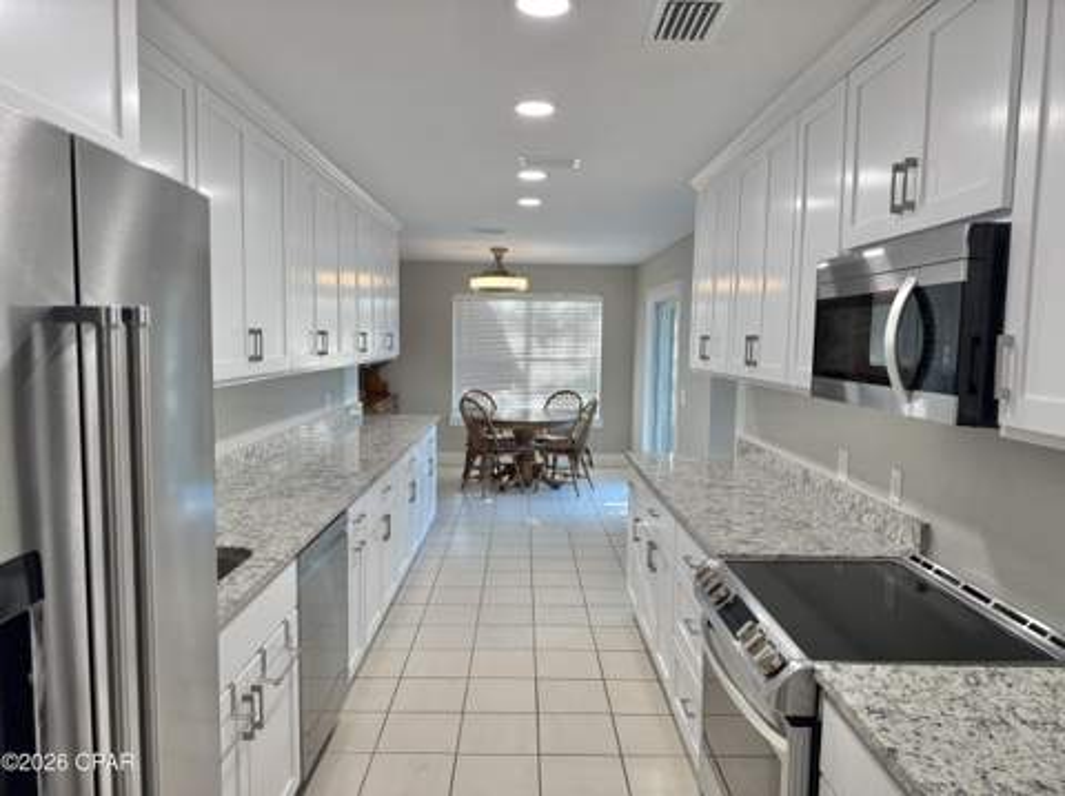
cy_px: 398
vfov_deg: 56.7
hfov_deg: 71.7
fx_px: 738
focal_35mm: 24
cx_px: 532
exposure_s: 1/164
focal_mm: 6.76
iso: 125
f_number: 1.78
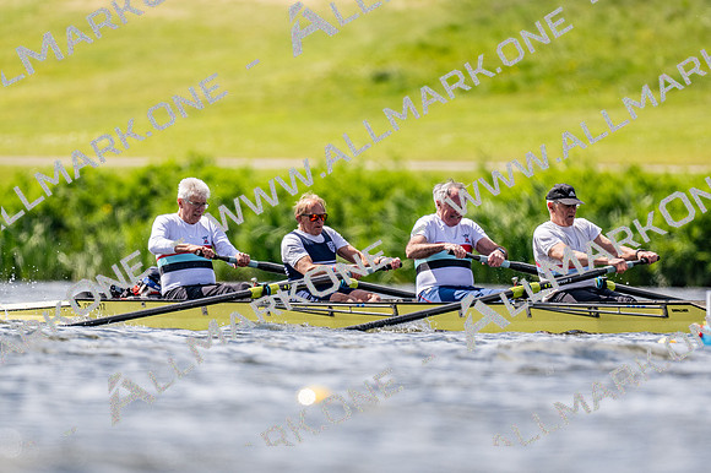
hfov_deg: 2.3
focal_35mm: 900
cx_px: 356
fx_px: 17764
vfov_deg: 1.5
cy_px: 236
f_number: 4
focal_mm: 600
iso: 250
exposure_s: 1/2500
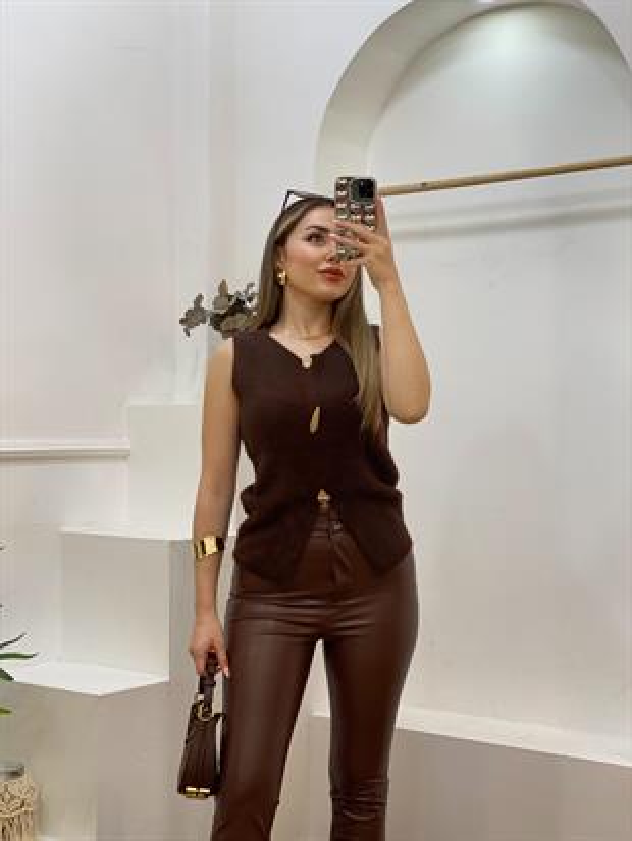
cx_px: 316
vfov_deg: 36.8
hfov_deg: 28.0
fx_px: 1265
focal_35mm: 52
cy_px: 420
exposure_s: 1/100
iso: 64
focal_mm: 6
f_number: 2
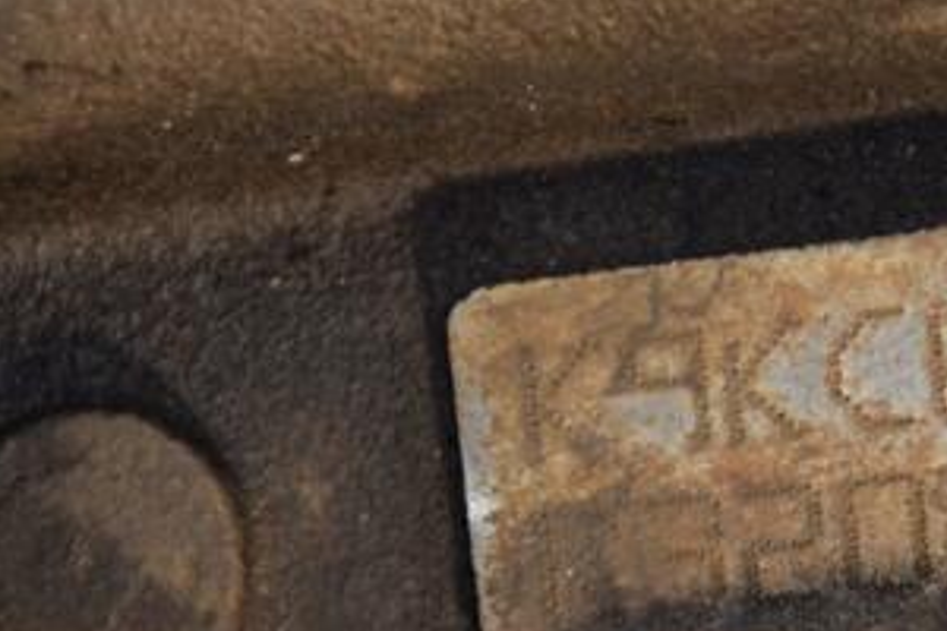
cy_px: 615
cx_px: 736
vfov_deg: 4.4
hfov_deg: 6.5
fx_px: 8286
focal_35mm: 315
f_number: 5.6
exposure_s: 1/60
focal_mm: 105
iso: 800
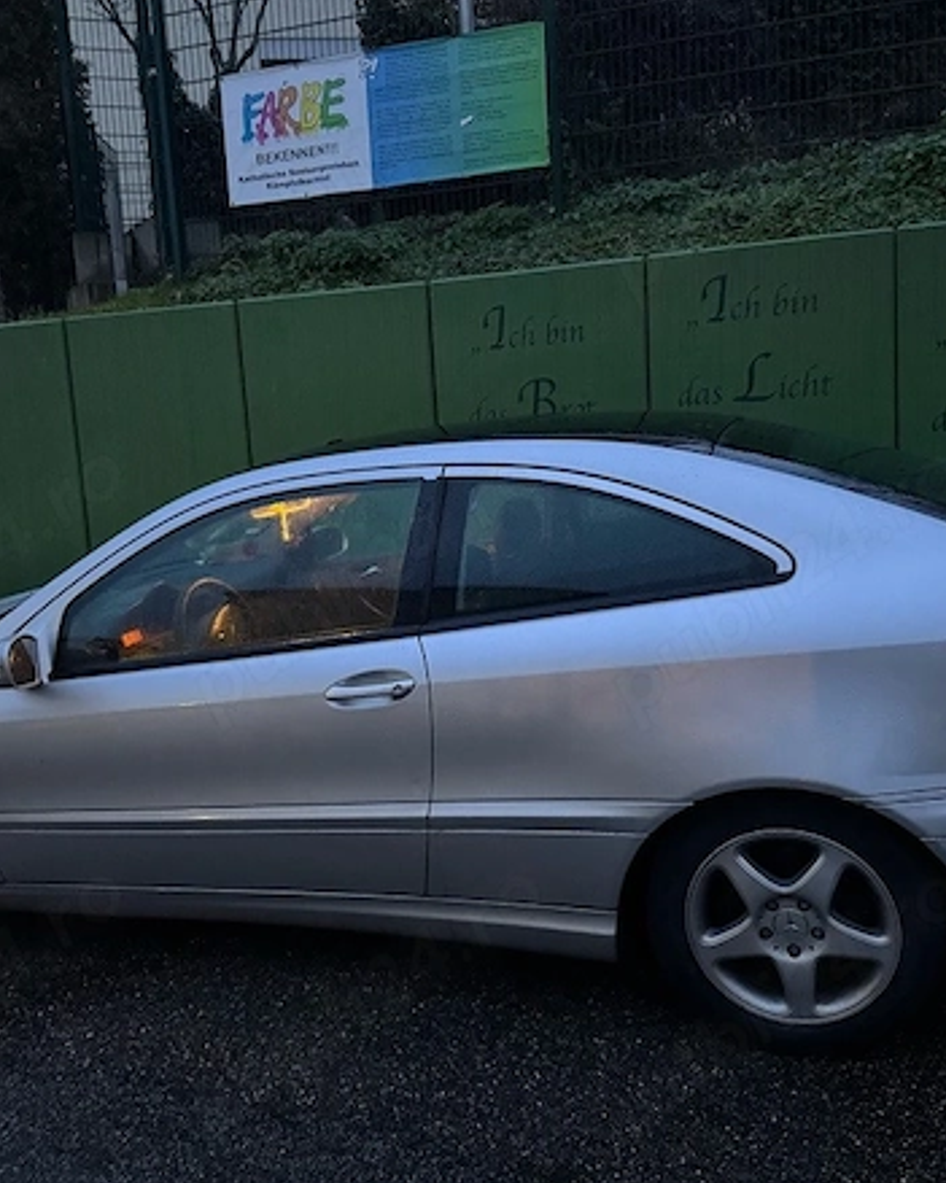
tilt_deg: -7.4
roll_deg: +4.0
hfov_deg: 45.8
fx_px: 1120
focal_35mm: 32
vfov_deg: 55.7
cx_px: 474
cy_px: 596
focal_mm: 6.76
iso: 1600
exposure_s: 1/30
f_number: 1.78
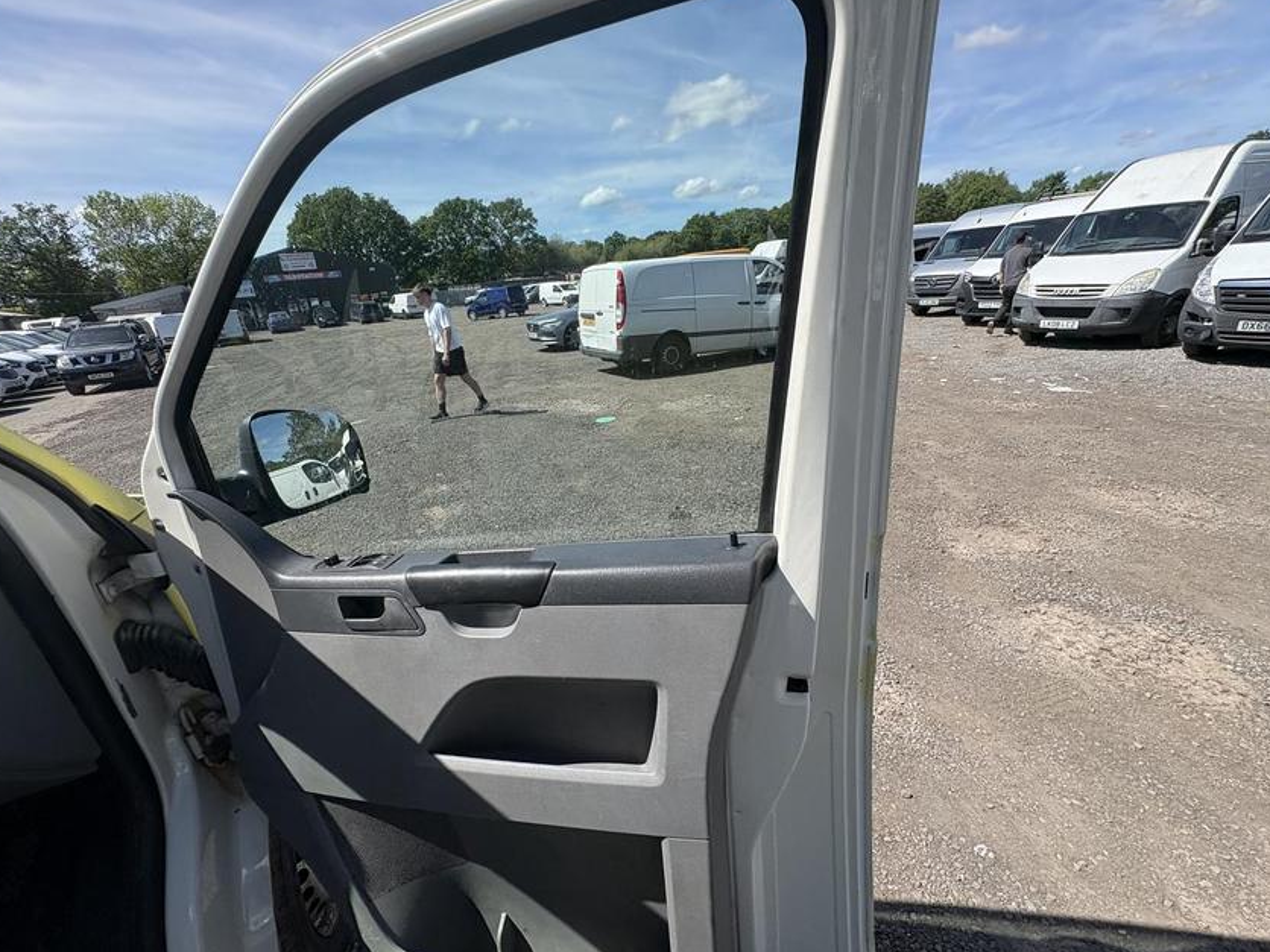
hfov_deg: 98.1
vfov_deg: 81.7
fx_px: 550
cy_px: 495
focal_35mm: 15
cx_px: 609
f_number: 2.2
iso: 50
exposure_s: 1/1477
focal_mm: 2.22
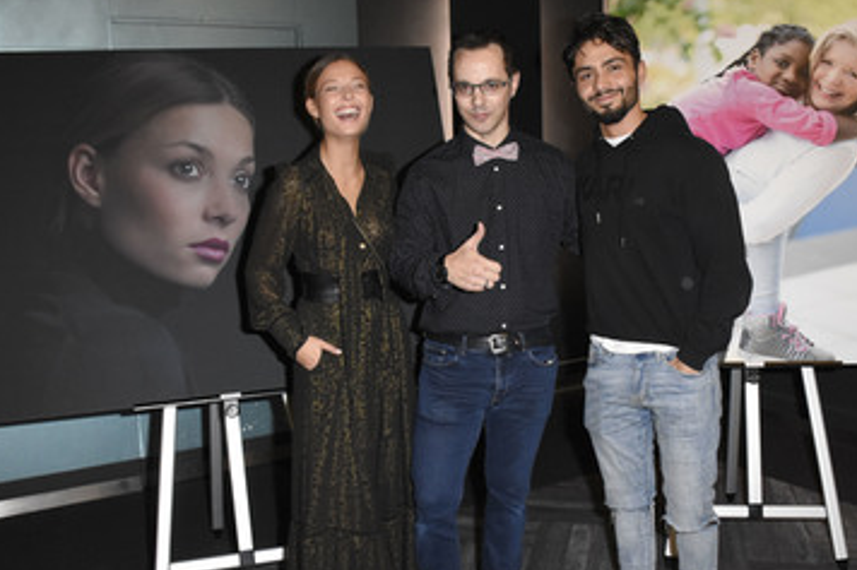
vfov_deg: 35.0
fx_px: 904
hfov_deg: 50.7
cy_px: 289
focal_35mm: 38
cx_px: 413
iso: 3200
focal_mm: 20
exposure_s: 1/60
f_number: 6.3
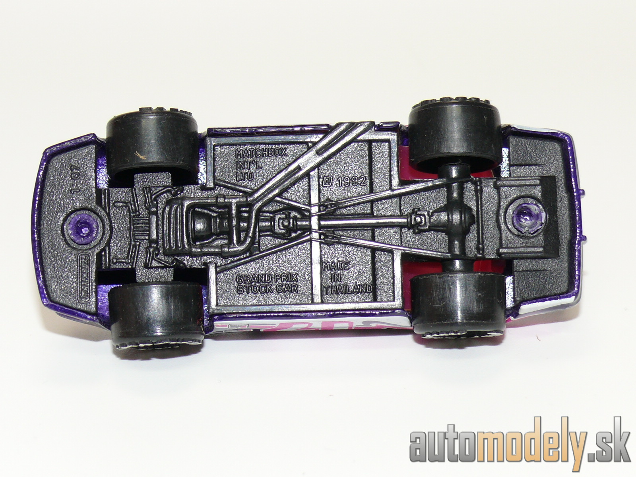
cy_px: 238
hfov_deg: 18.7
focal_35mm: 105
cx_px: 318
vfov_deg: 14.1
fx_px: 1929
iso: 100
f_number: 4
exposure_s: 1/30
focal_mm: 13.7
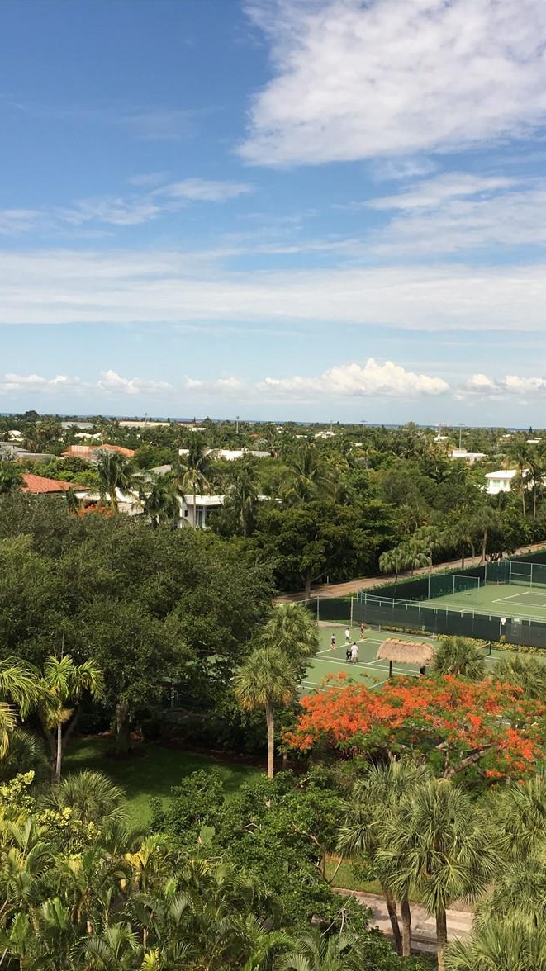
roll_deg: -0.4
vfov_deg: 47.4
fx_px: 1107
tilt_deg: -2.8
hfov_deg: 27.6
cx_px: 339
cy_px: 494
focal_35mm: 43
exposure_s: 1/1672
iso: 32
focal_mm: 4.15
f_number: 2.2
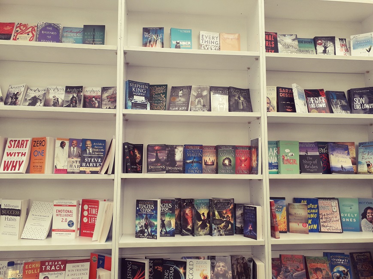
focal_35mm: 27
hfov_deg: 65.3
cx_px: 186
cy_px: 140
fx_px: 291
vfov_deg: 51.3
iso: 50
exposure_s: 1/100
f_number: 1.9
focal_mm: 3.6
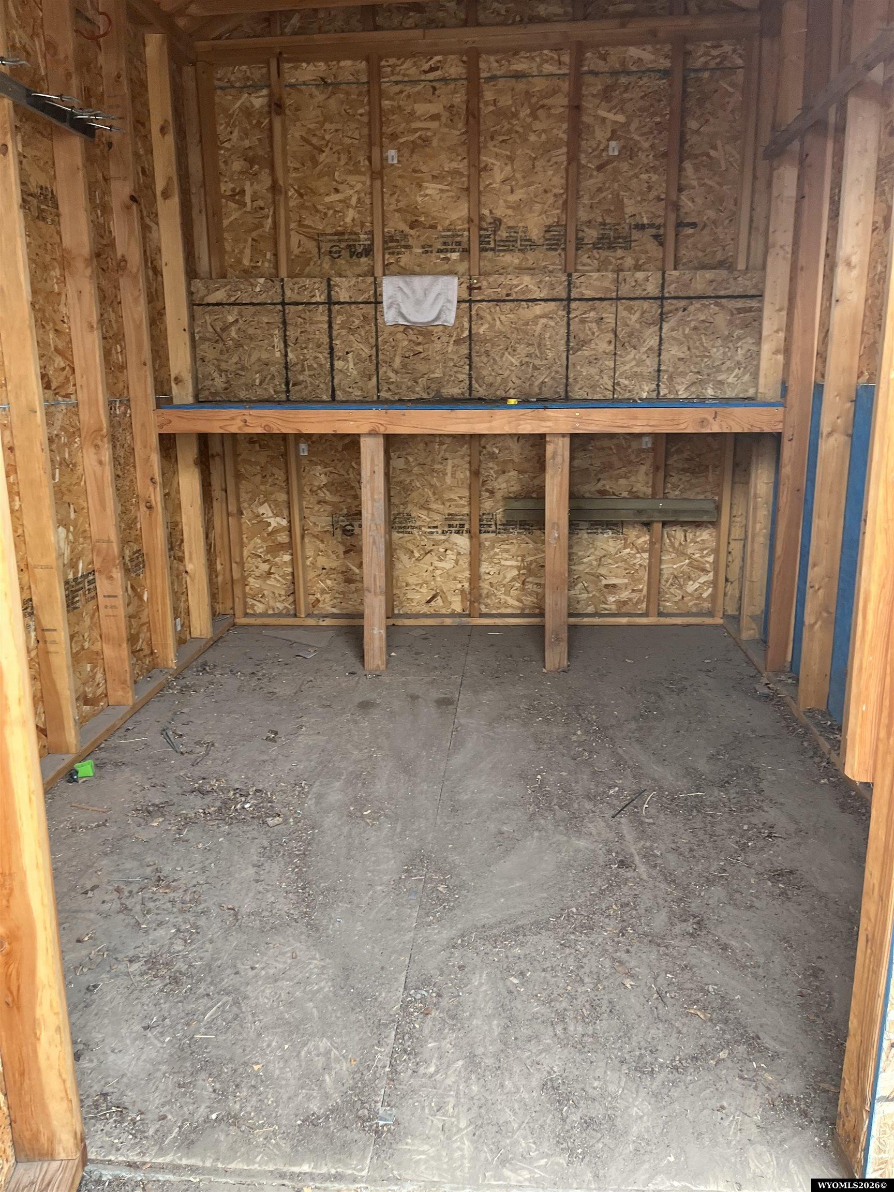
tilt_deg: -17.8
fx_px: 895
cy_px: 596
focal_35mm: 26
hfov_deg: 53.1
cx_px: 447
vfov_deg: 67.3
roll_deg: +2.2
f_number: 1.6
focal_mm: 5.1
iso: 125
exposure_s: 1/121
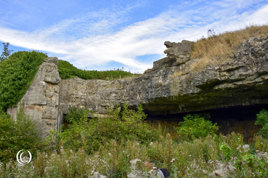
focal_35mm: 27
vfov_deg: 47.9
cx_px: 134
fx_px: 201
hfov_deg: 67.4
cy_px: 89
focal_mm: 18
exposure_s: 1/200
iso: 400
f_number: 10
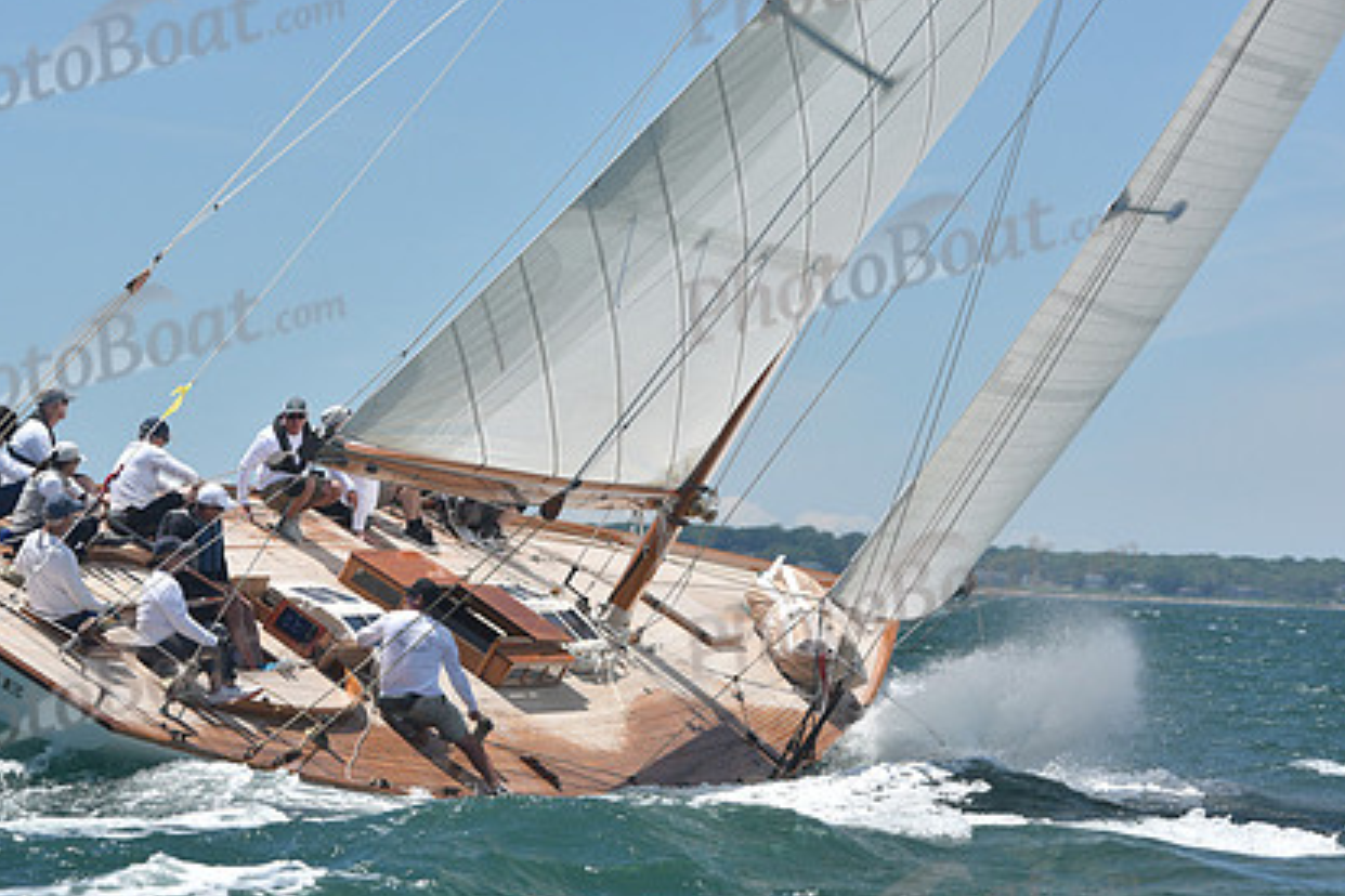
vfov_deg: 7.5
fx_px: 6799
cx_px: 517
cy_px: 476
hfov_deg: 11.3
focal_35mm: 182
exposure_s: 1/800
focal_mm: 130
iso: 320
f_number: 7.1
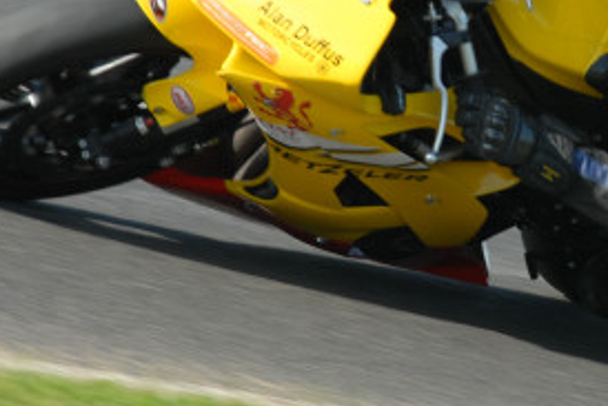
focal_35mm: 1050
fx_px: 17742
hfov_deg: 2.0
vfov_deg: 1.3
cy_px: 71
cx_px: 484
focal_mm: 300
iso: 400
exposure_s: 1/640
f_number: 8
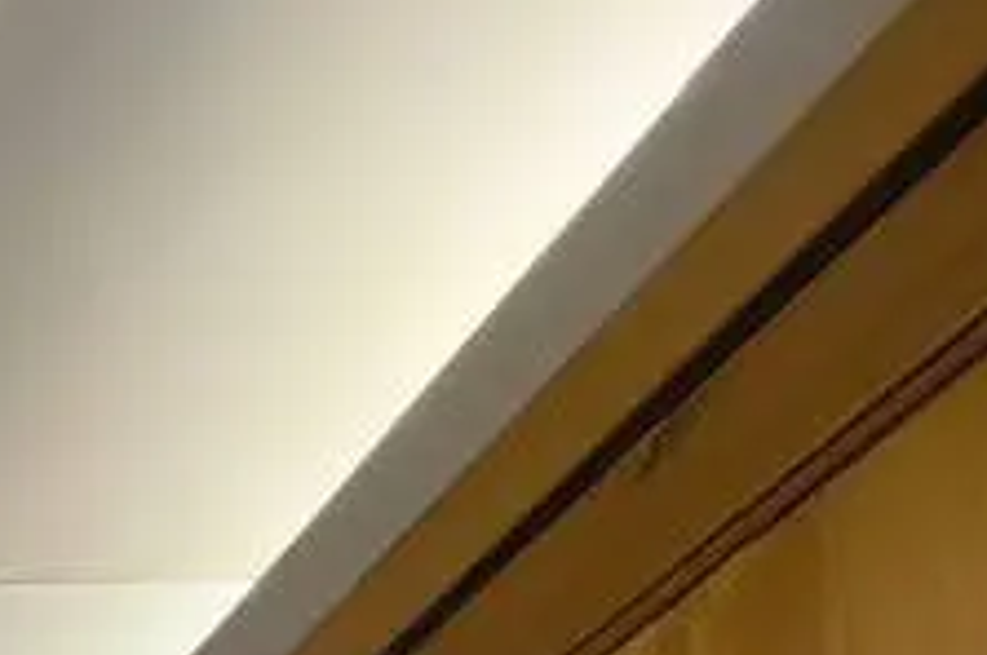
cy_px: 1651
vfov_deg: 13.3
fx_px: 1916
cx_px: -730
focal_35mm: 70
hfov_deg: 21.0
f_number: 2.2
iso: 80
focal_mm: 1.65
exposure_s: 1/50
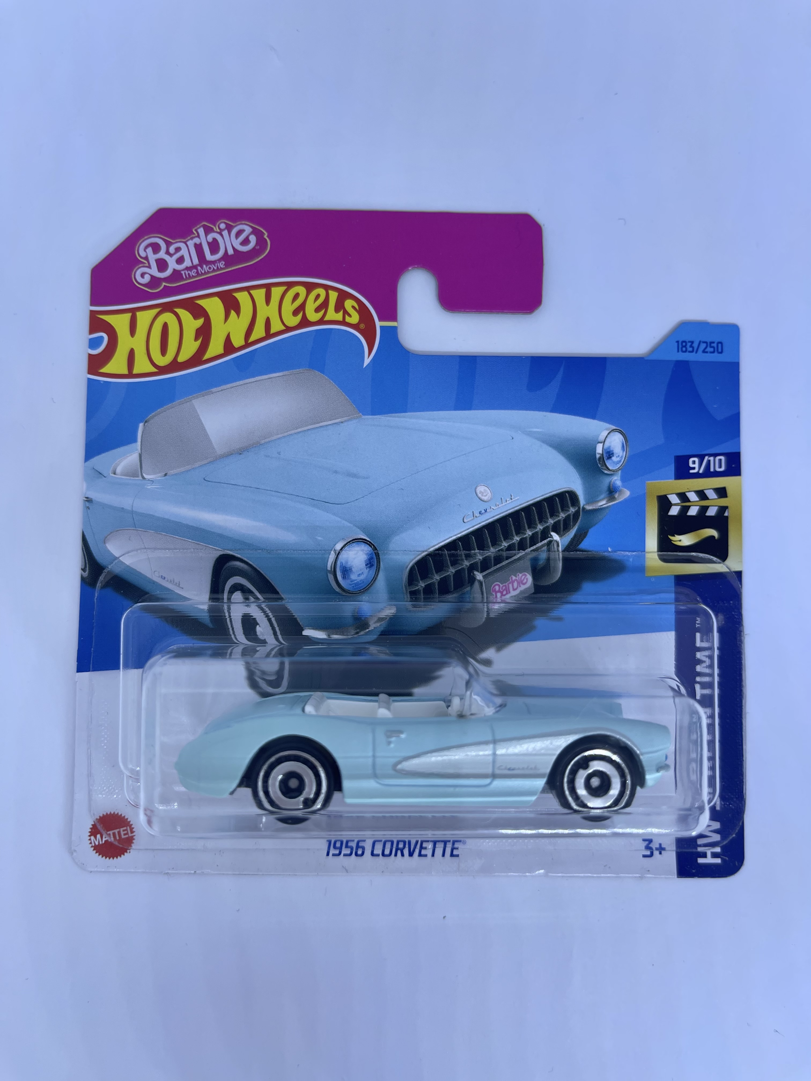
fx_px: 781
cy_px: 540
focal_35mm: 25
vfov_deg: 69.4
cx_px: 406
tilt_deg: -87.3
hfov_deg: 54.9
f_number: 1.6
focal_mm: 5.1
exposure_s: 1/100
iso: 40
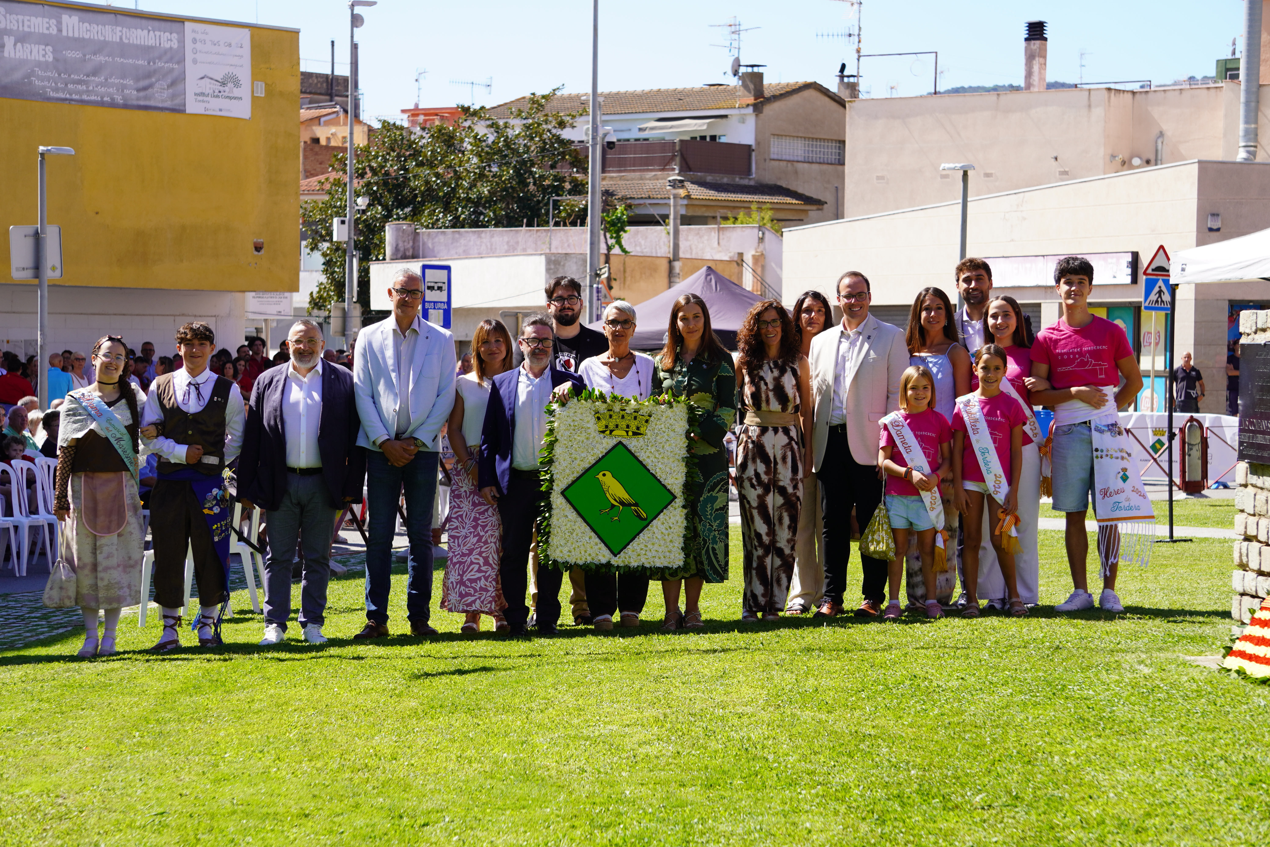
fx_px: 3281
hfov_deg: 21.9
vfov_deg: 14.7
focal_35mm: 93
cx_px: 635
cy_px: 424
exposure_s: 1/320
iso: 100
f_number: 5.6
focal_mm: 62
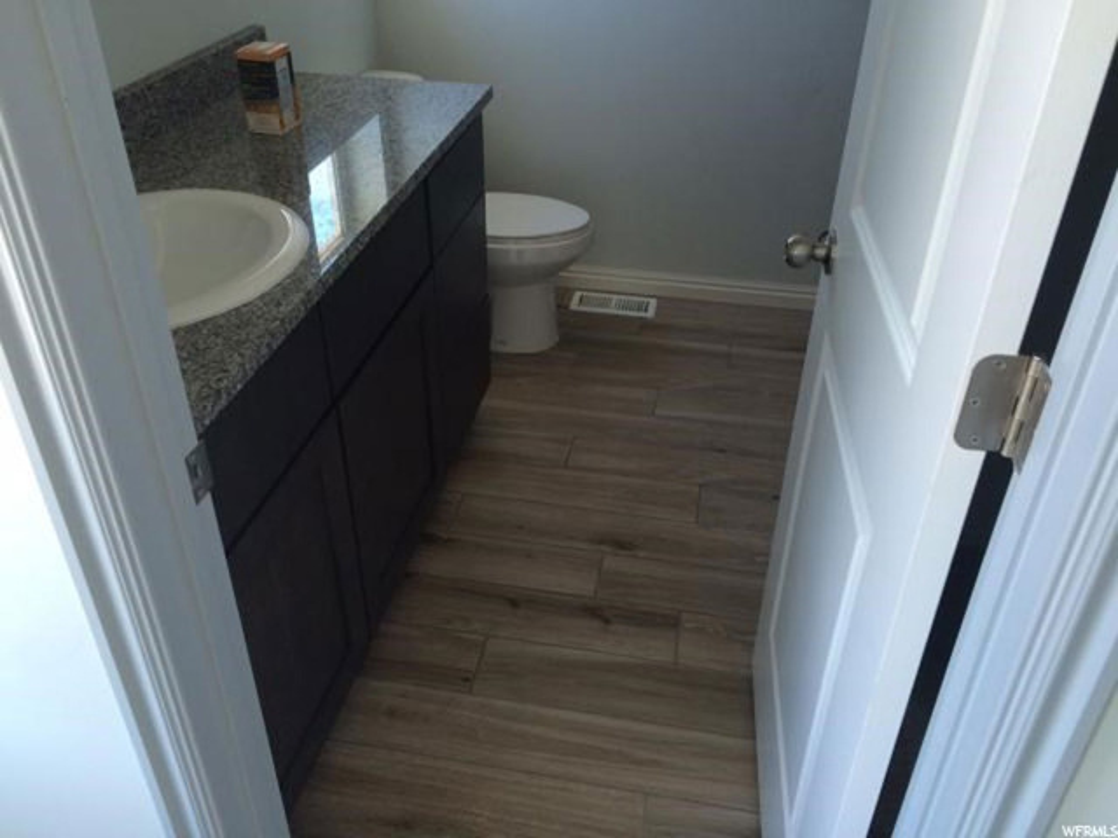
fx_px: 937
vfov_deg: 48.2
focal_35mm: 29
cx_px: 559
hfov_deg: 61.7
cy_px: 419
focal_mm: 4.15
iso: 32
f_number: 2.2
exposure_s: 1/40
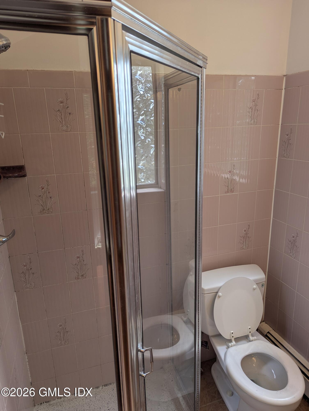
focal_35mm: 24
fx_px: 285
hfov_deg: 56.9
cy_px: 206
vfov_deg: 71.5
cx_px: 154
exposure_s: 1/120
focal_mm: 6.81
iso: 72
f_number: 1.85
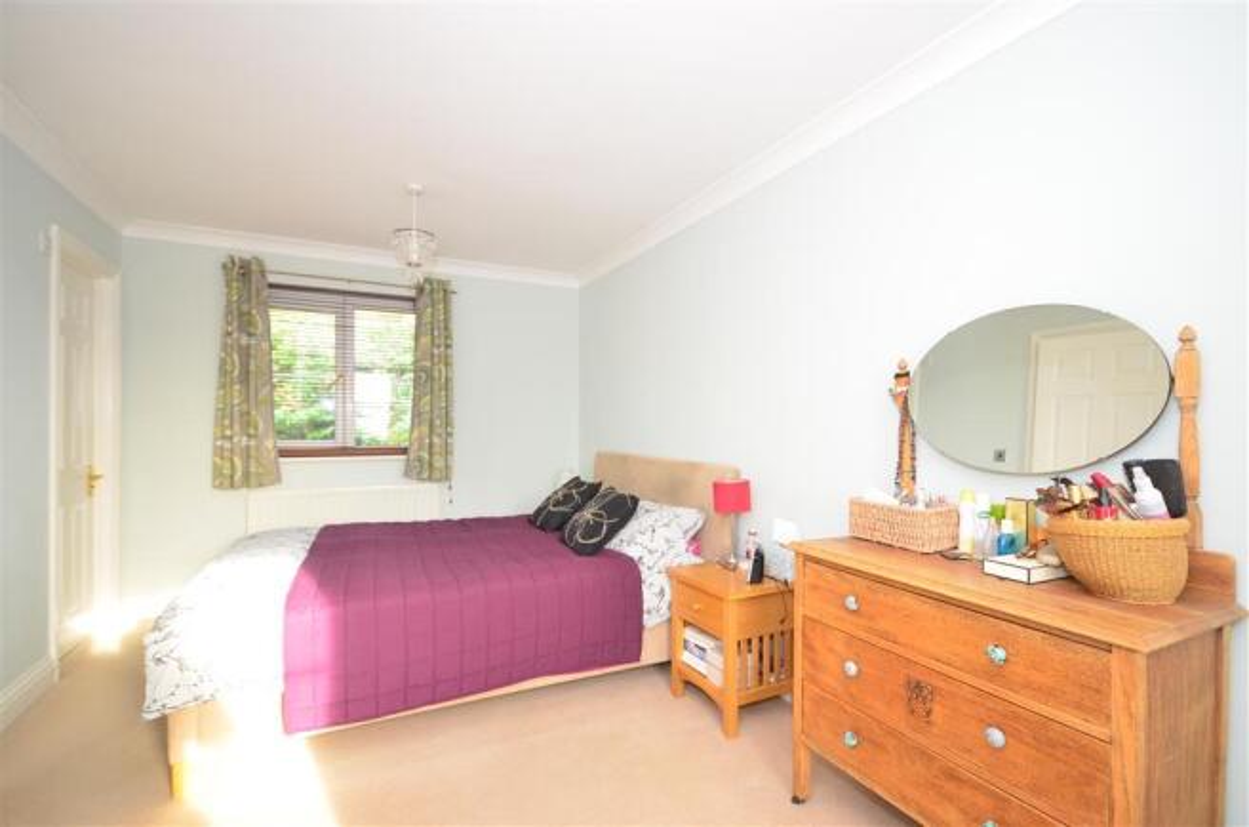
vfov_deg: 71.8
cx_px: 624
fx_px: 571
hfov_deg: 95.1
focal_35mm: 16
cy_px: 414
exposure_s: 1/10
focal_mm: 11
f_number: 5
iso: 200
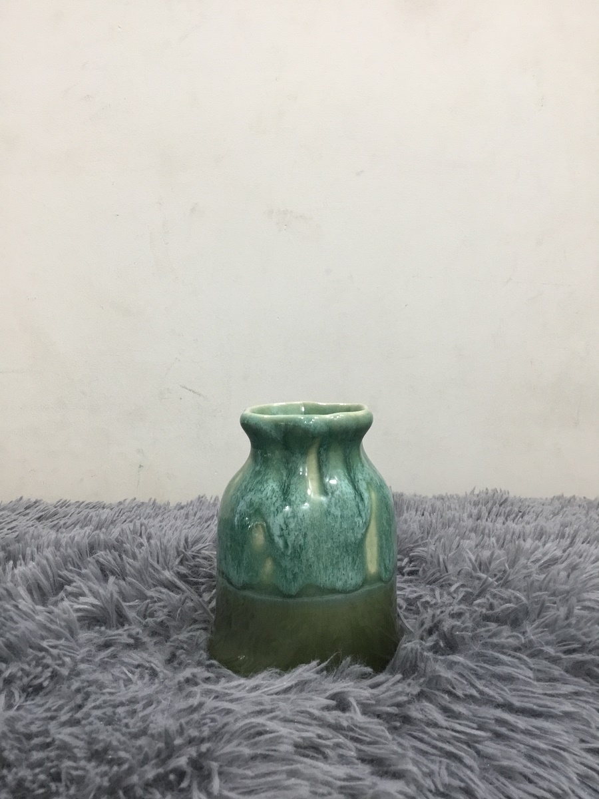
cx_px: 300
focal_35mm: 31
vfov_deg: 58.4
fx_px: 715
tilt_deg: -7.1
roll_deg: +2.3
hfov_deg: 45.4
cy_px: 400
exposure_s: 1/33
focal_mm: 3.3
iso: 125
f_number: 2.4
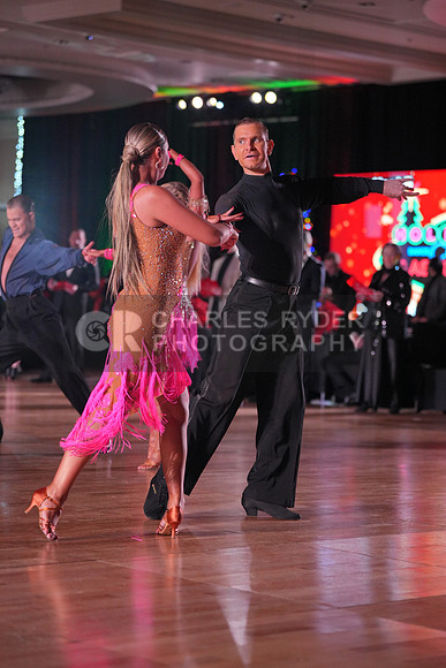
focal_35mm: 92
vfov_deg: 22.1
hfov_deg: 14.9
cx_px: 223
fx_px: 1709
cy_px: 334
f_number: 2.8
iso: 2000
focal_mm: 92
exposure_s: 1/800
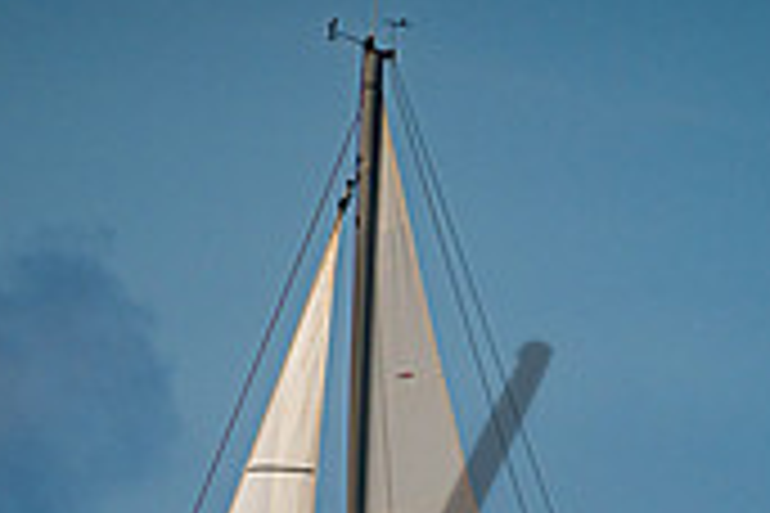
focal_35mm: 1058
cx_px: 594
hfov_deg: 1.9
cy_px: 853
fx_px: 22628
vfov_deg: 1.3
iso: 320
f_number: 5.3
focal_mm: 290
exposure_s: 1/6400
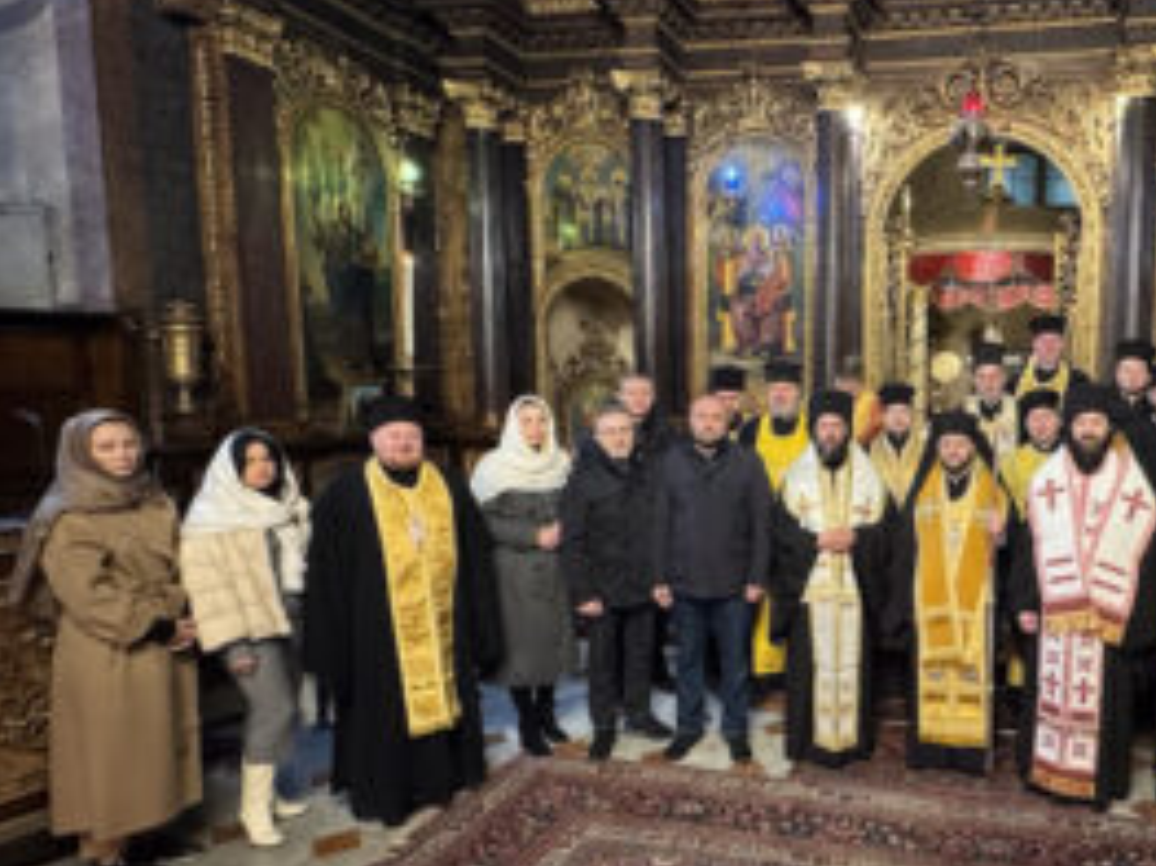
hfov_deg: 66.9
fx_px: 801
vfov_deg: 56.7
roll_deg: -1.1
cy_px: 466
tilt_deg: -6.3
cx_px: 875
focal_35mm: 24
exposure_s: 1/50
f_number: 2.2
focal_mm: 2.22
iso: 1000
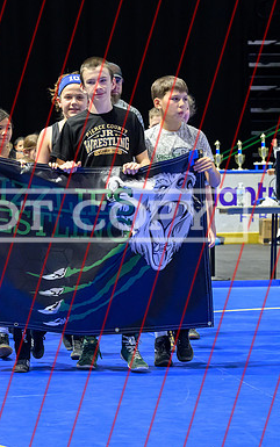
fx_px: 1768
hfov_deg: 9.0
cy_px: 273
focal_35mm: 145
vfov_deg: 14.4
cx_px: 76
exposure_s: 1/320
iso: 6400
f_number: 5.6
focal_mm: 70
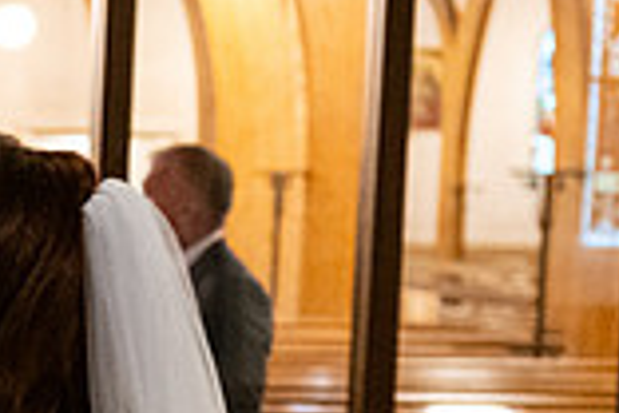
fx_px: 3078
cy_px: 494
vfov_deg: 7.6
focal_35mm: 179
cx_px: -357
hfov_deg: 11.0
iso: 2500
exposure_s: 1/160
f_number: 3.5
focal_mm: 48
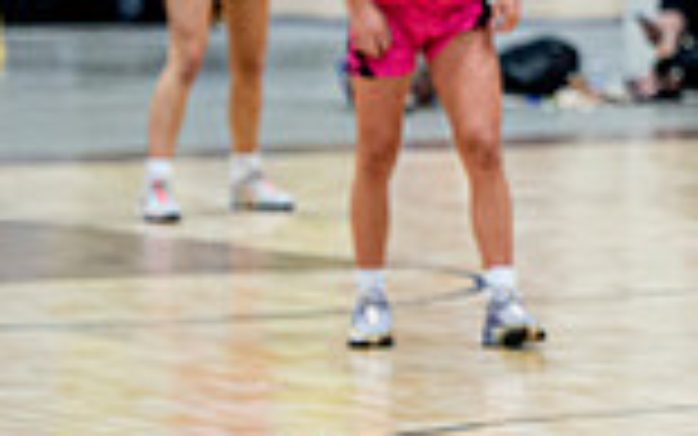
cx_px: 1126
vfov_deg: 3.1
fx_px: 7992
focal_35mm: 420
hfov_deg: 5.0
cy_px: -31
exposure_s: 1/500
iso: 2000
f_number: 2.8
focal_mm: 110
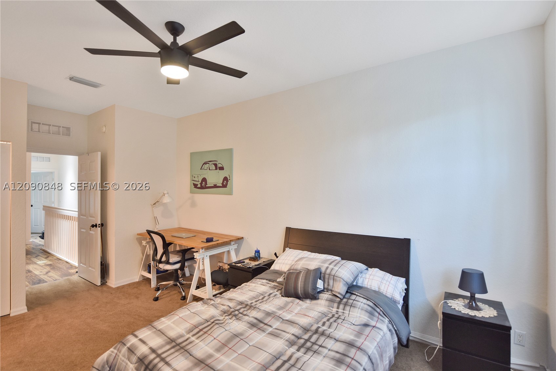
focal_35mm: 16
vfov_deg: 73.8
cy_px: 186
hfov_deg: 96.7
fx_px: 247
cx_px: 278
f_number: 2.8
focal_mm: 16
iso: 100
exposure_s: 1/25
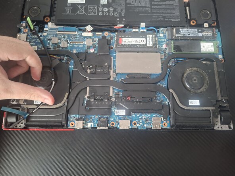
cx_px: 118
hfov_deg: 73.9
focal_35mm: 23
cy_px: 88
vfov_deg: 58.9
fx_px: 156
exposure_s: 1/33
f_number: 1.8
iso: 250
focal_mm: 5.54
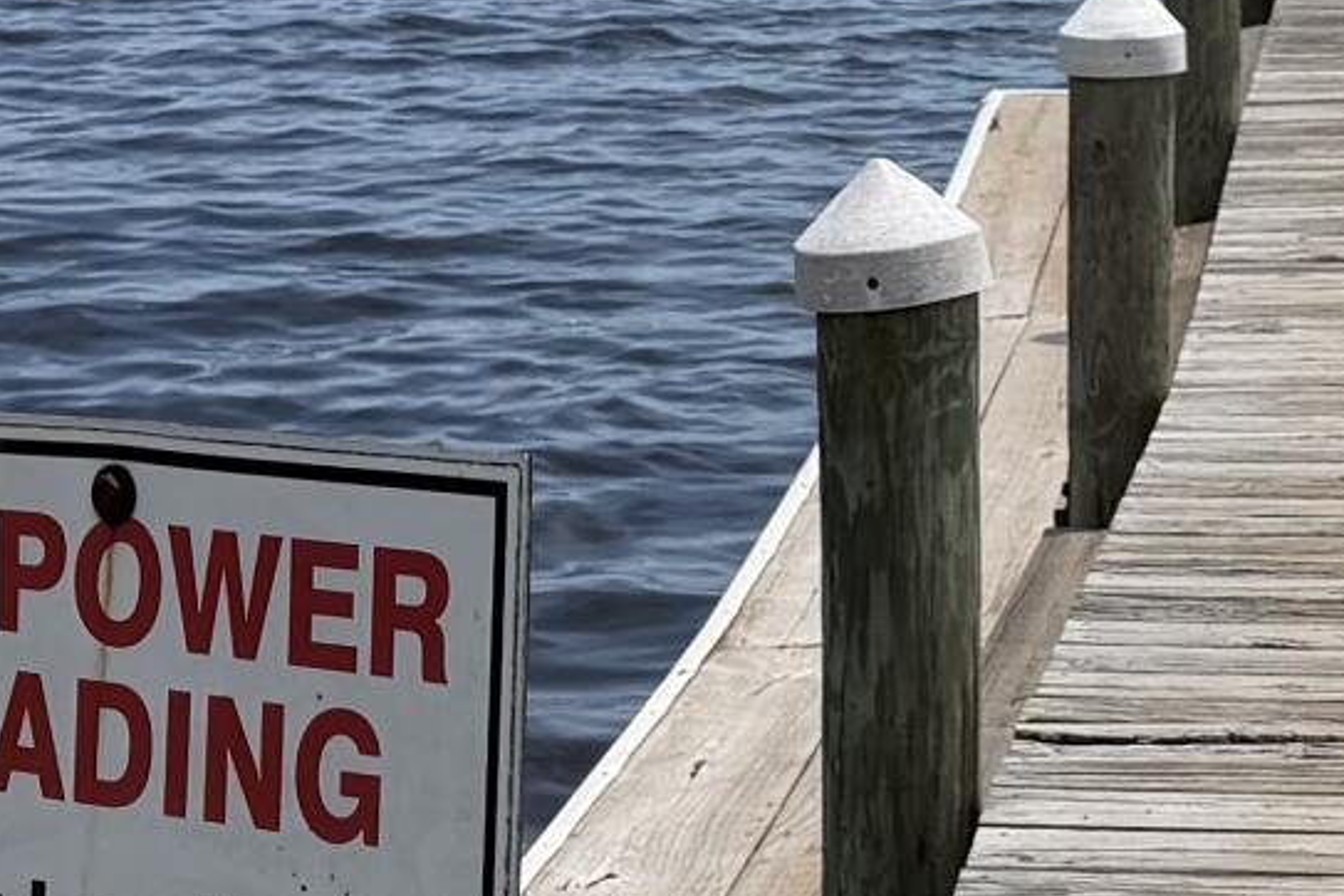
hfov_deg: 14.7
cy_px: 569
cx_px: 1252
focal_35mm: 138
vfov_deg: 9.9
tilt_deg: -11.4
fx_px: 5152
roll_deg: +0.9
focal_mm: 6.76
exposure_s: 1/8130
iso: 80
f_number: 1.78
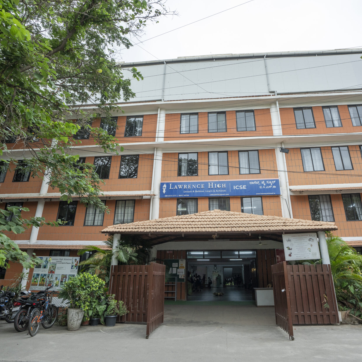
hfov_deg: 71.8
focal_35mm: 21
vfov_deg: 72.1
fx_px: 248
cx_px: 205
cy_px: 181
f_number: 10
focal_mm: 16
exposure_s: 1/80
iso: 400
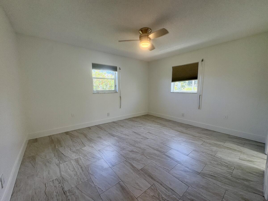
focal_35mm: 14
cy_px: 100
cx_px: 134
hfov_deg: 102.1
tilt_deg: -6.9
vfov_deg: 85.7
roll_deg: +0.0
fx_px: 108
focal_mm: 2.22
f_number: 2.2
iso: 125
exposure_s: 1/122
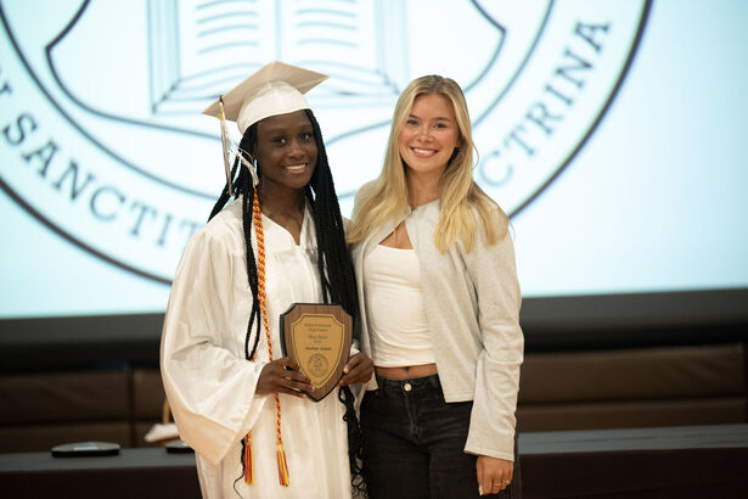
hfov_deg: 10.3
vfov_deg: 6.9
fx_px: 4155
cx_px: 374
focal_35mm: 200
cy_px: 250
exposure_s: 1/100
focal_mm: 200
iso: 1600
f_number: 3.2
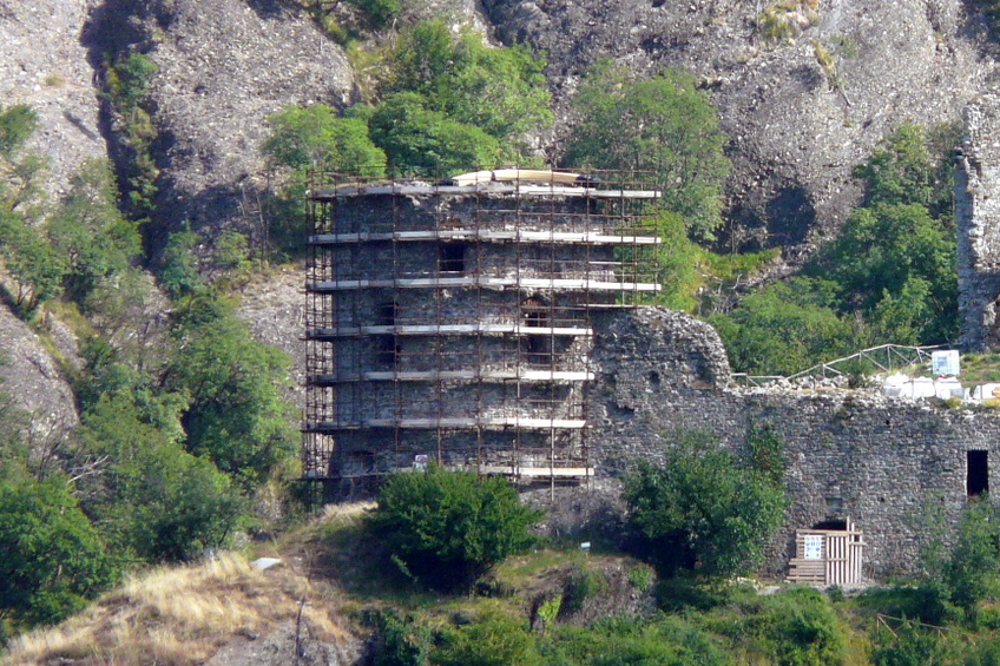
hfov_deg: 2.1
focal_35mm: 989
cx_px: 807
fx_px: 27465
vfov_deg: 1.4
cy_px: 278
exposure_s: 1/200
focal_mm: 82.8
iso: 100
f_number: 5
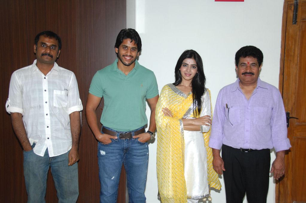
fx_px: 395
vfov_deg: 28.9
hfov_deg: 42.4
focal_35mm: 46
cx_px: 153
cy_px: 102
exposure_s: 1/100
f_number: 5.6
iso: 400
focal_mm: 31
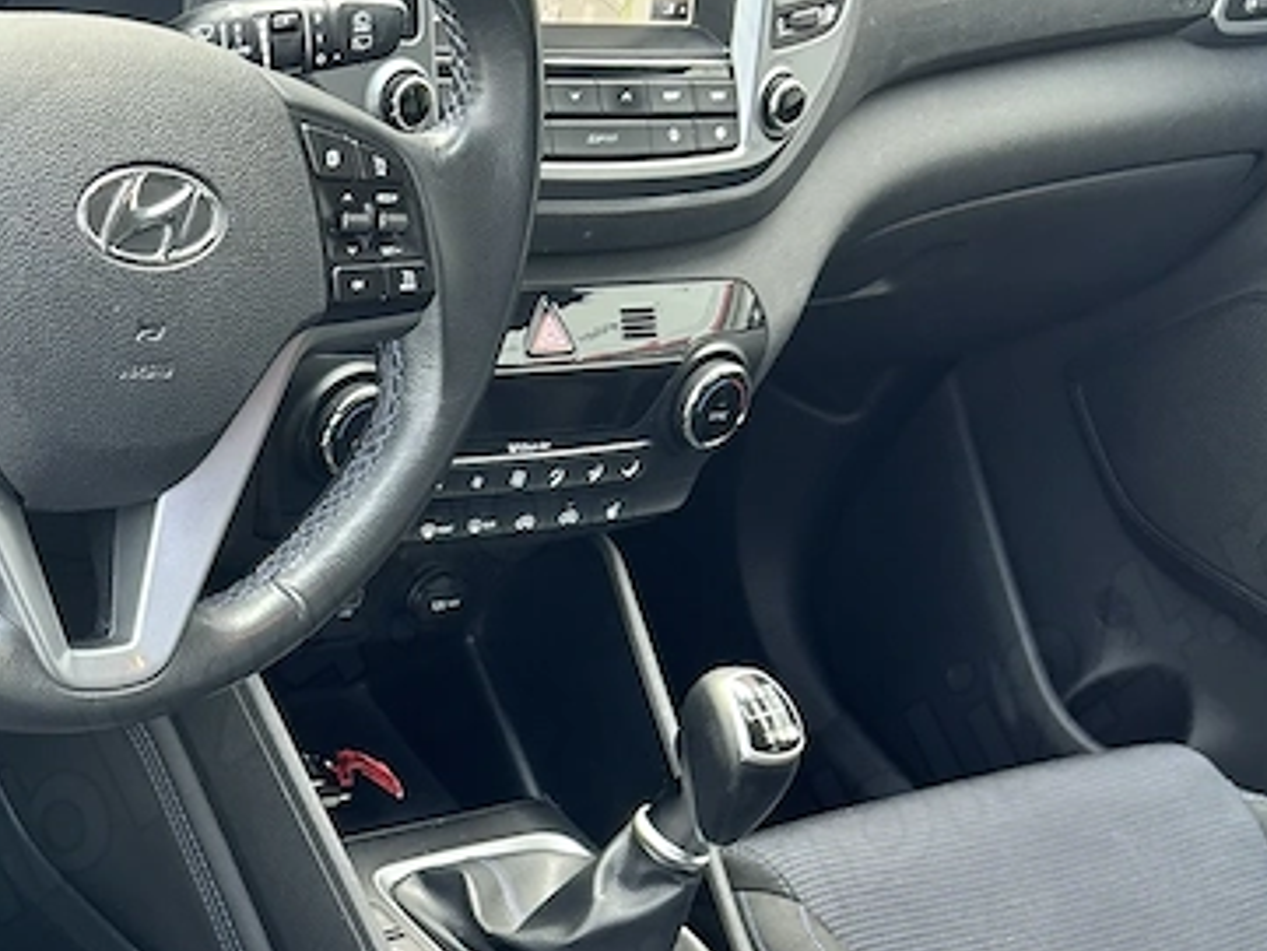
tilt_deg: -40.7
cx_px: -225
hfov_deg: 24.6
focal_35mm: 72
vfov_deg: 20.2
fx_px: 2636
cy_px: 797
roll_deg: -18.1
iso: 80
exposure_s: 1/121
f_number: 1.5
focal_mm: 5.7
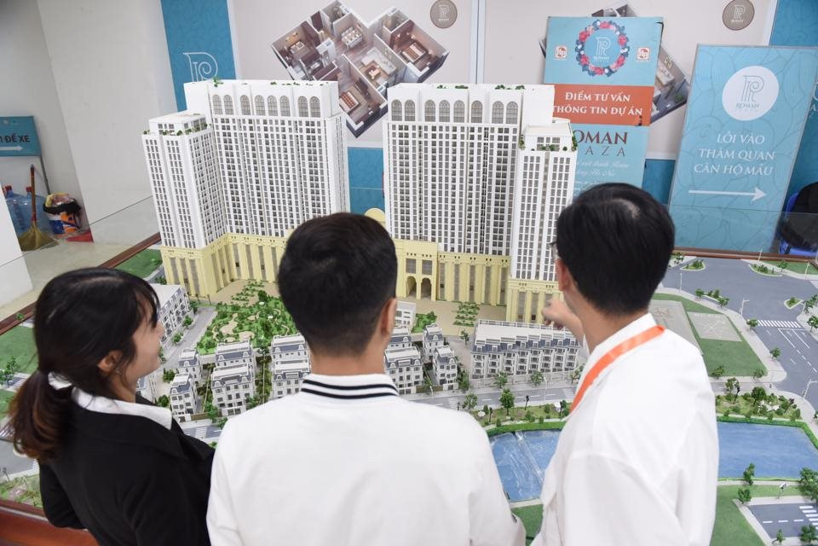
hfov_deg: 73.7
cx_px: 409
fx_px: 545
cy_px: 273
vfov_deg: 53.1
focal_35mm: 24
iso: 2000
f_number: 4.5
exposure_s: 1/160
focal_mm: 24
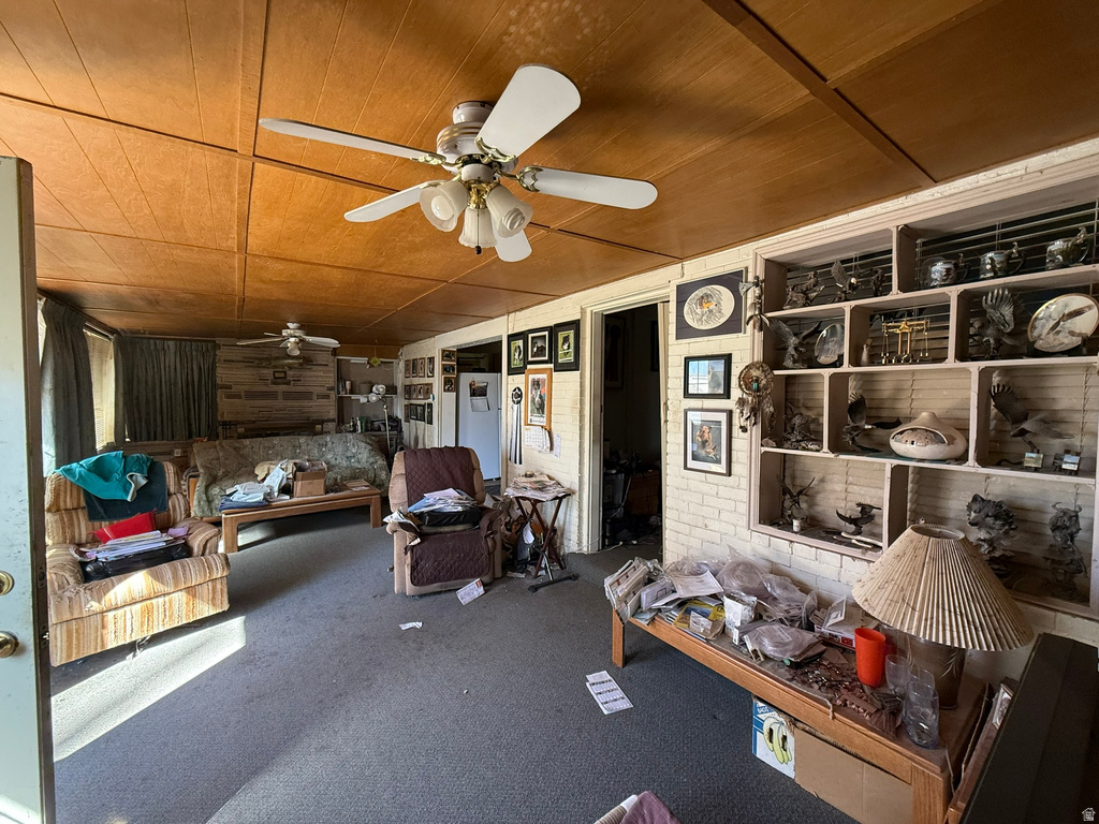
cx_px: 550
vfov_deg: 85.7
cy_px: 412
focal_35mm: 14
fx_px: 444
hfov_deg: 102.1
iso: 250
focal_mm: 2.22
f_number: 2.2
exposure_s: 1/99
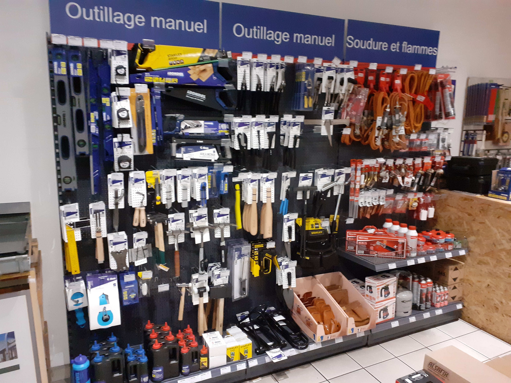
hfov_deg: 65.3
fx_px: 399
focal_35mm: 27
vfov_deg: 51.4
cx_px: 256
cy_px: 192
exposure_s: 1/25
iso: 640
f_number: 1.9
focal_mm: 3.6
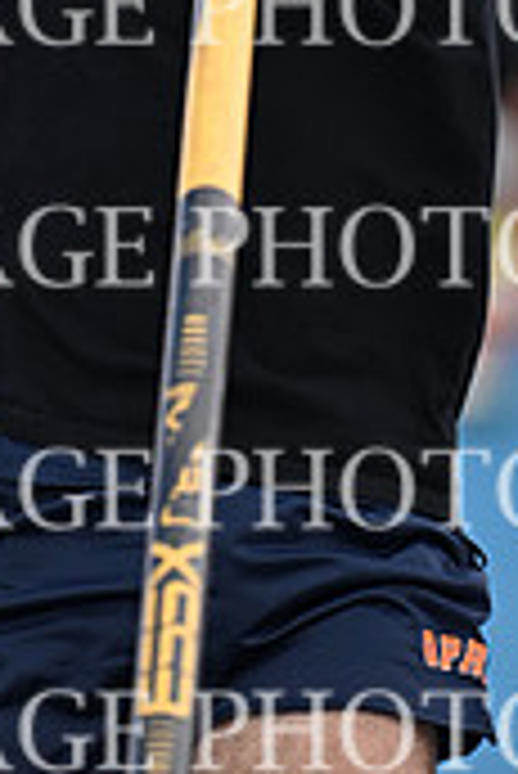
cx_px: 160
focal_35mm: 1351
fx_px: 29098
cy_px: 126
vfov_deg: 1.5
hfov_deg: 1.0
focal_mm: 400
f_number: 4.5
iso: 500
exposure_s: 1/2000
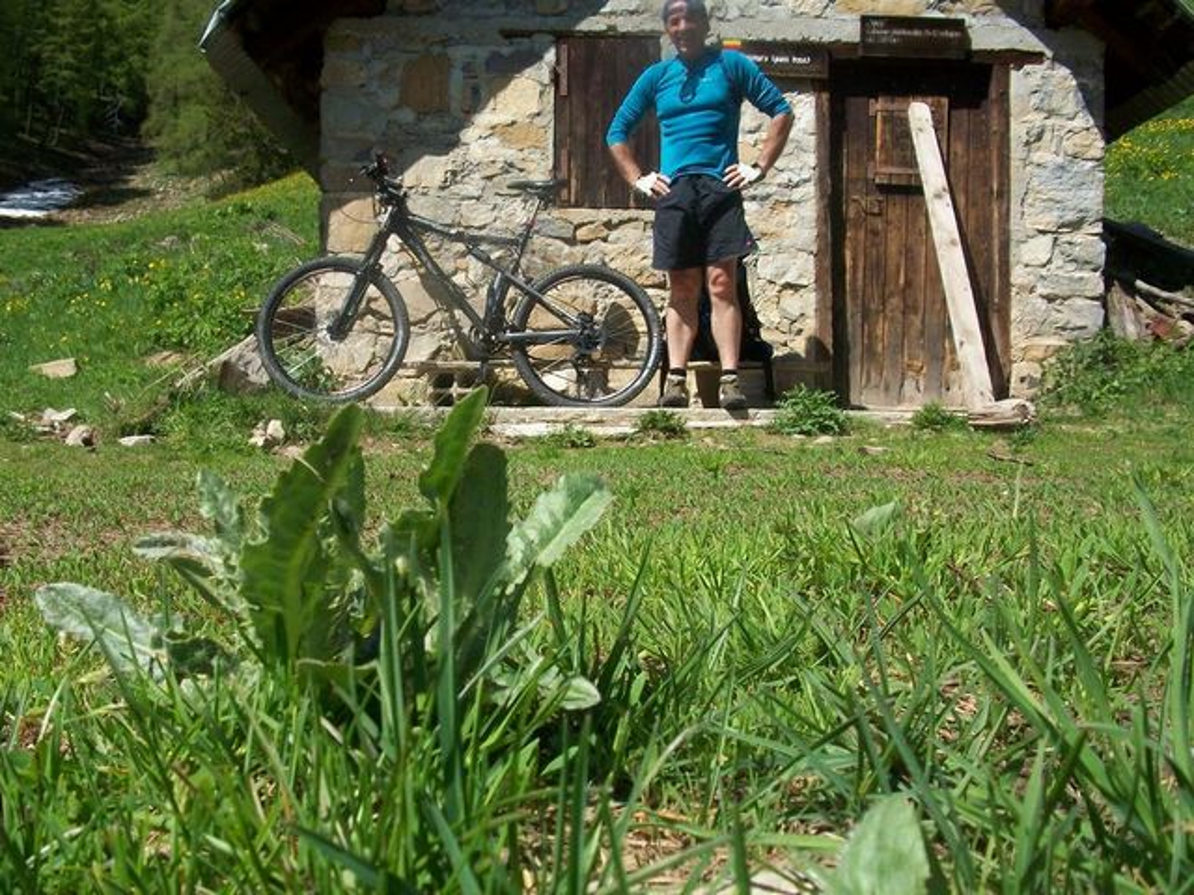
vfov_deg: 41.8
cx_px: 597
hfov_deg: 54.0
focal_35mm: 34
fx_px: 1173
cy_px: 448
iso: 80
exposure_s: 1/400
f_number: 5.5
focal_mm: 5.7
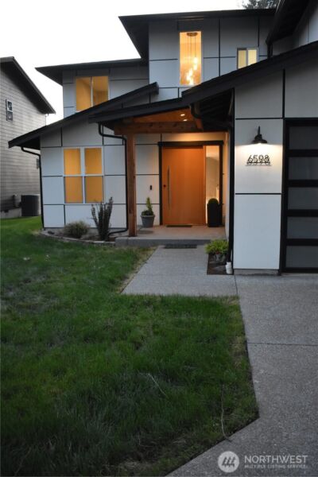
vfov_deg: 61.9
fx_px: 397
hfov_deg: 43.6
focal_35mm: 30
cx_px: 159
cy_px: 238
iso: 2800
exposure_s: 1/125
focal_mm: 20
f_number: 3.5
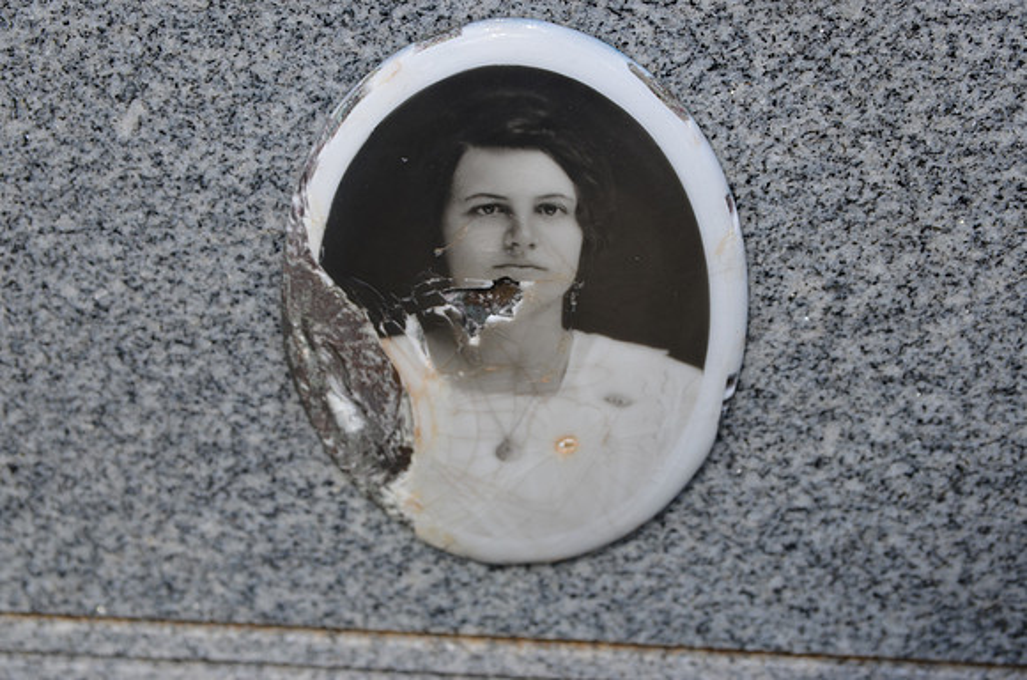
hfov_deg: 19.5
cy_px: 340
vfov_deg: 13.0
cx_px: 514
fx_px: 2989
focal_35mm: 105
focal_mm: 70
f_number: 8
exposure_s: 1/250
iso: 140
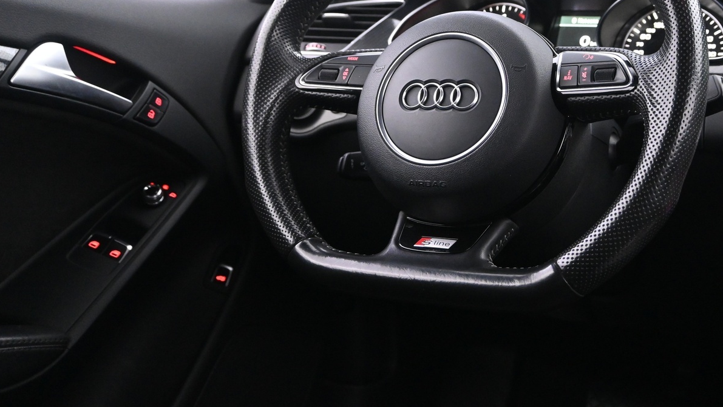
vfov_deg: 25.1
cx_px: 475
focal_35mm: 47
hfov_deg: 43.2
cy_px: 91
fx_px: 901
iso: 3200
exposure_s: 1/15
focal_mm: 22
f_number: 4
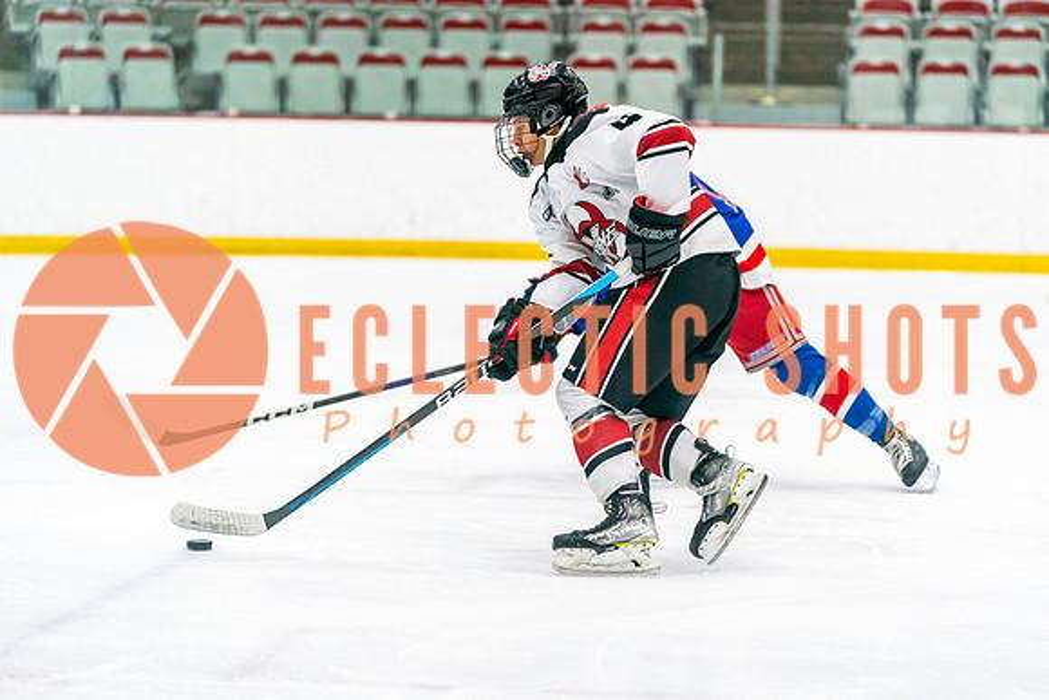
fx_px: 3868
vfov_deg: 10.3
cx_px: 577
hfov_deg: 15.4
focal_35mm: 133
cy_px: 385
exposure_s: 1/1000
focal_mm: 115
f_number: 2.8
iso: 3200
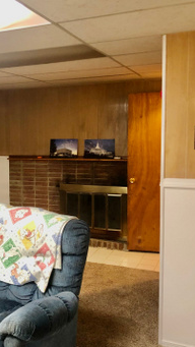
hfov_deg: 27.2
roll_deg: +0.3
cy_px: 171
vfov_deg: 47.3
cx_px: 42
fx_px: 395
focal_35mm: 43
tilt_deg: -3.2
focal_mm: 4
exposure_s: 1/11
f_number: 1.8
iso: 100
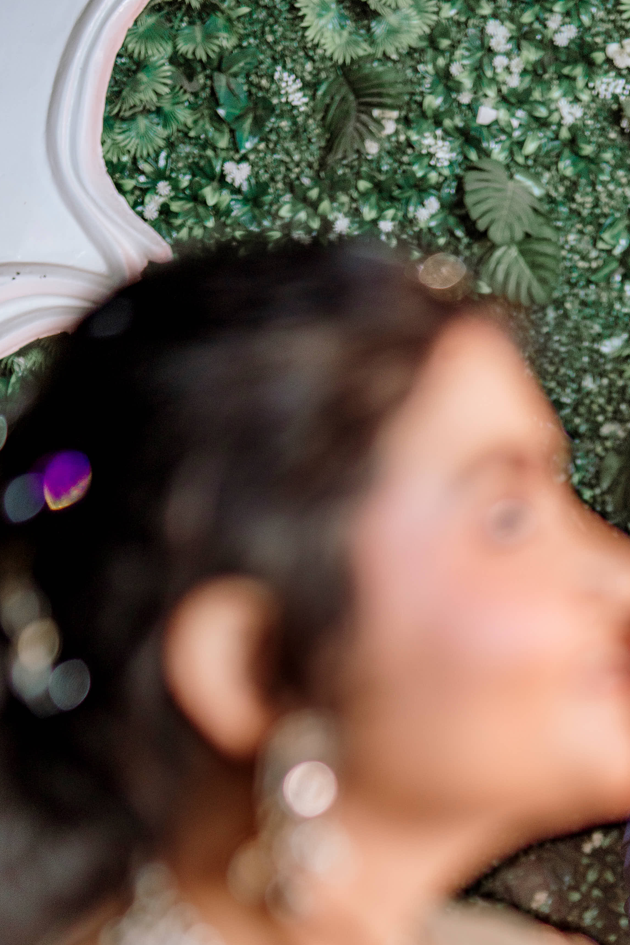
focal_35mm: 71
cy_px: 820
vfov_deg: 27.6
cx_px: 585
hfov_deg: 18.8
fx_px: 1864
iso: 200
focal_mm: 35
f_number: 1.4
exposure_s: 1/200
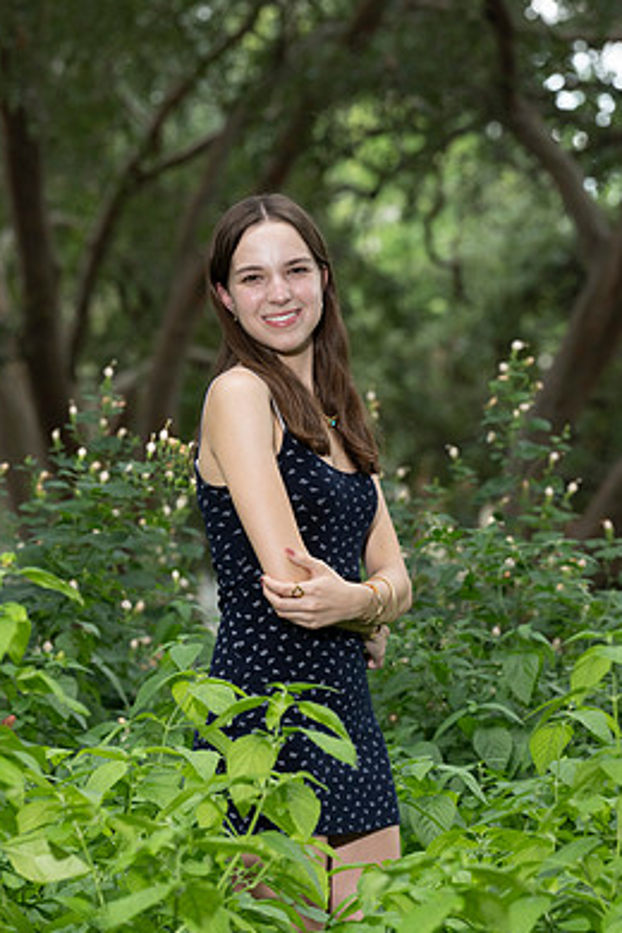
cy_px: 512
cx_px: 285
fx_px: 5986
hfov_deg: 5.9
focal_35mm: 231
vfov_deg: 8.9
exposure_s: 1/200
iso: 1000
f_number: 8
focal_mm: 200
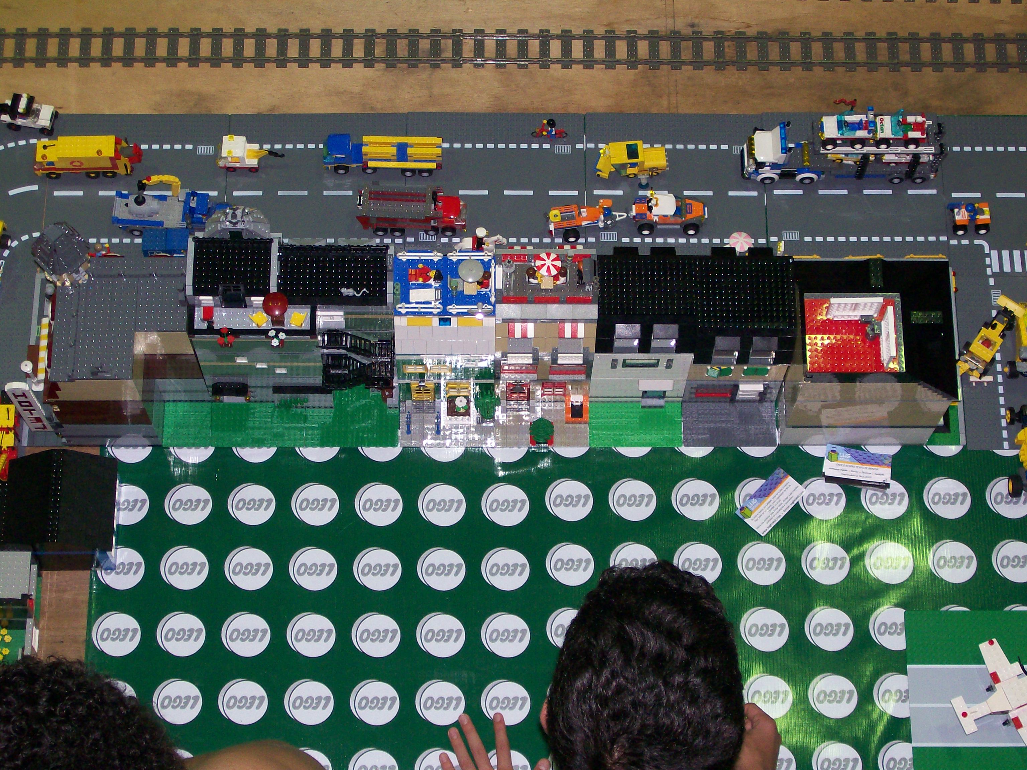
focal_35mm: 70
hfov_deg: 27.8
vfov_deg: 21.0
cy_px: 385
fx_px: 2077
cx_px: 514
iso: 140
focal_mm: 11.6
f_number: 3.8
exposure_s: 1/95.5
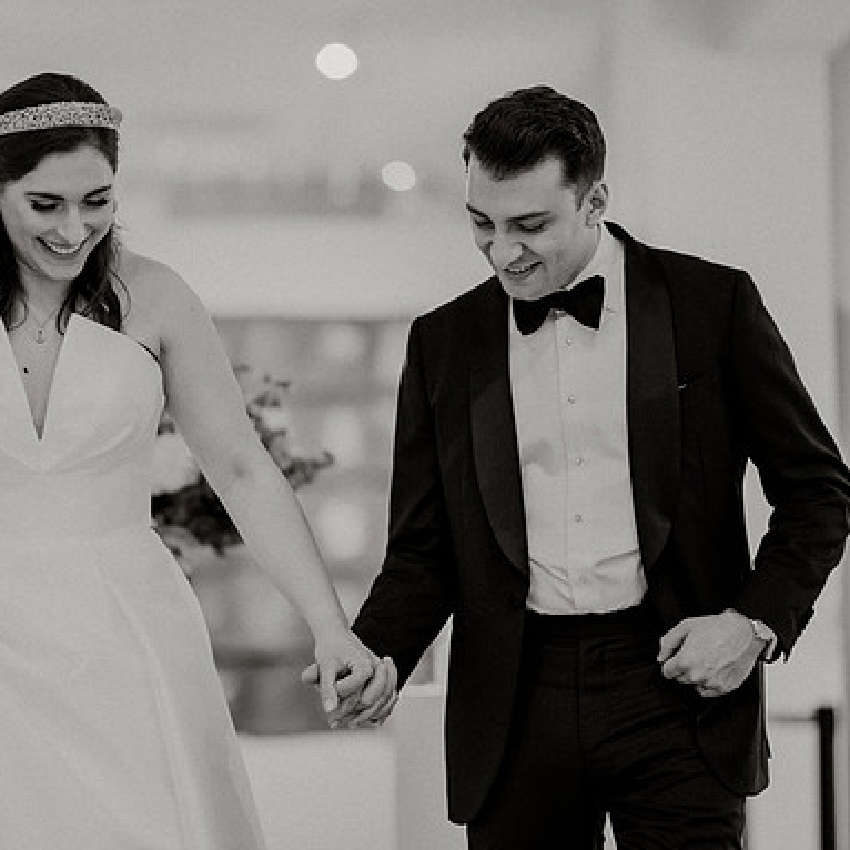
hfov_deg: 12.8
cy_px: 426
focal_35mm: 136
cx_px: 260
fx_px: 3778
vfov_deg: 12.8
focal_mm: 105
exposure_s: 1/250
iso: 800
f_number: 1.4
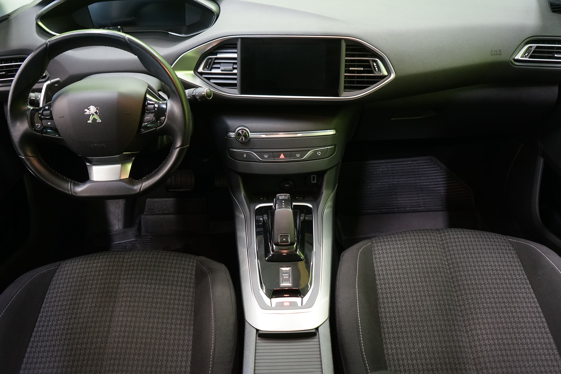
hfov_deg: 61.9
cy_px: 187
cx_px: 280
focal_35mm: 30
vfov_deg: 43.6
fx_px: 467
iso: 2000
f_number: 5
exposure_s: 1/15
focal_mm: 30
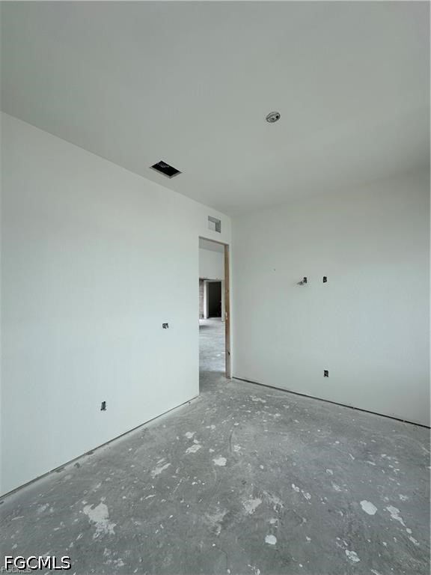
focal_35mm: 14
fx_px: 232
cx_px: 216
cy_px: 288
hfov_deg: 85.7
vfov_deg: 102.1
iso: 40
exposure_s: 1/418
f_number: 2.2
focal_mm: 2.22
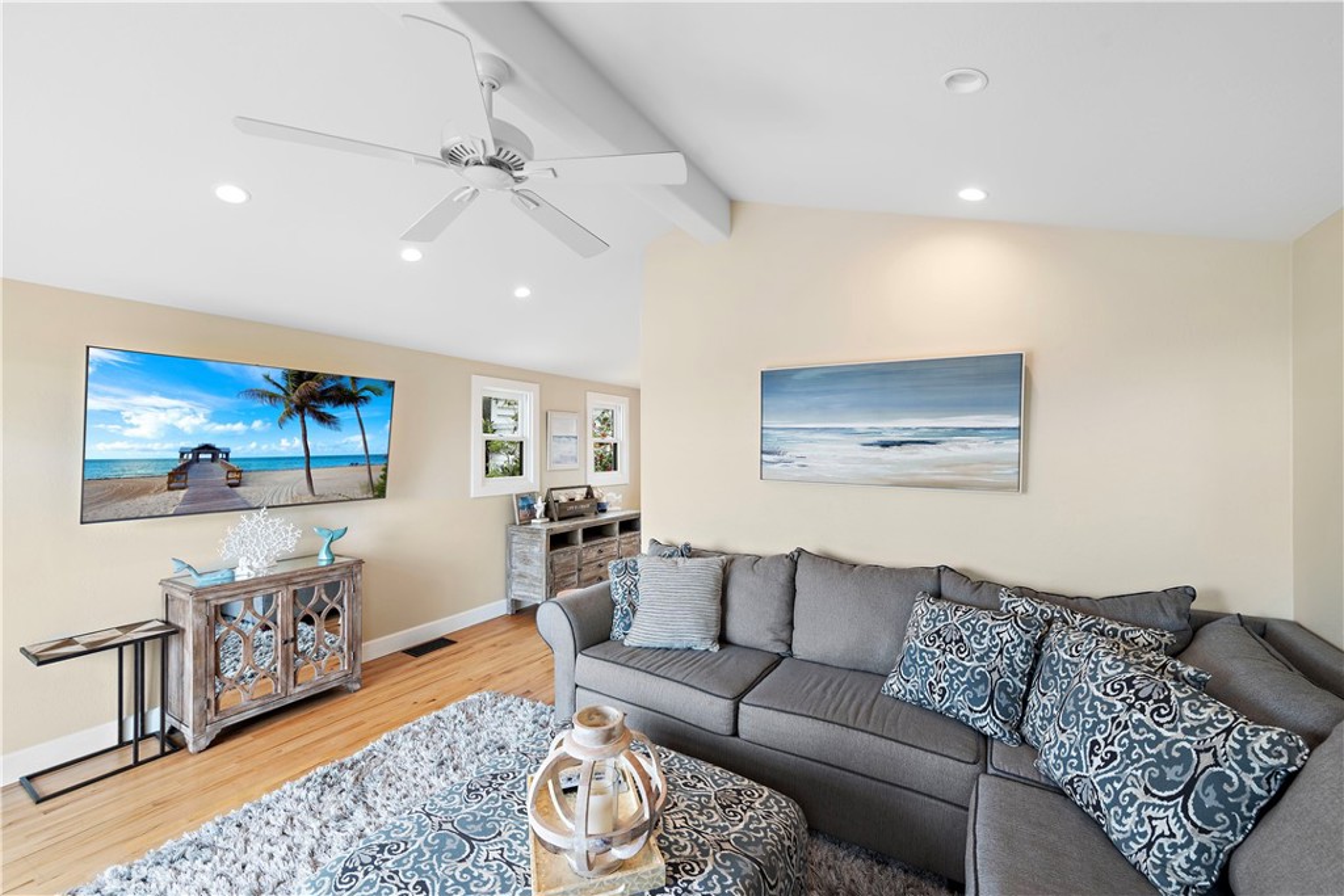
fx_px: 523
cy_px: 448
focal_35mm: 14
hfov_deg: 104.2
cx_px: 672
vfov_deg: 81.2
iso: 125
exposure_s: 1/8
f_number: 7.1
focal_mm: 14
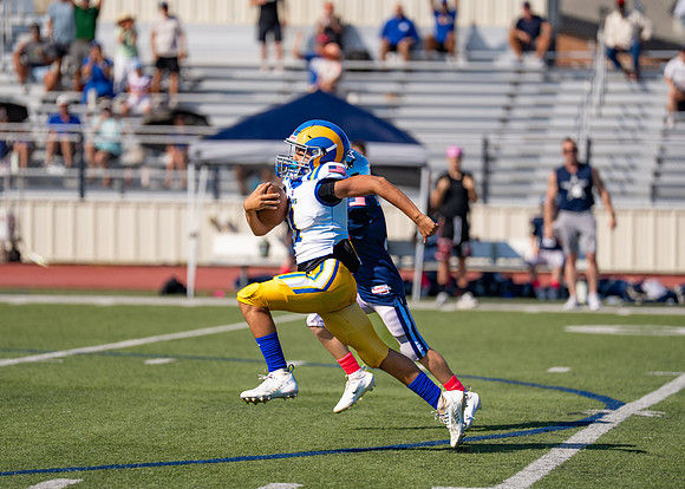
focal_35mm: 248
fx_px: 4819
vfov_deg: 5.8
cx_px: 339
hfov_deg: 8.1
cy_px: 236
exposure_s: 1/2500
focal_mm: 200
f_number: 2.8
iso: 100
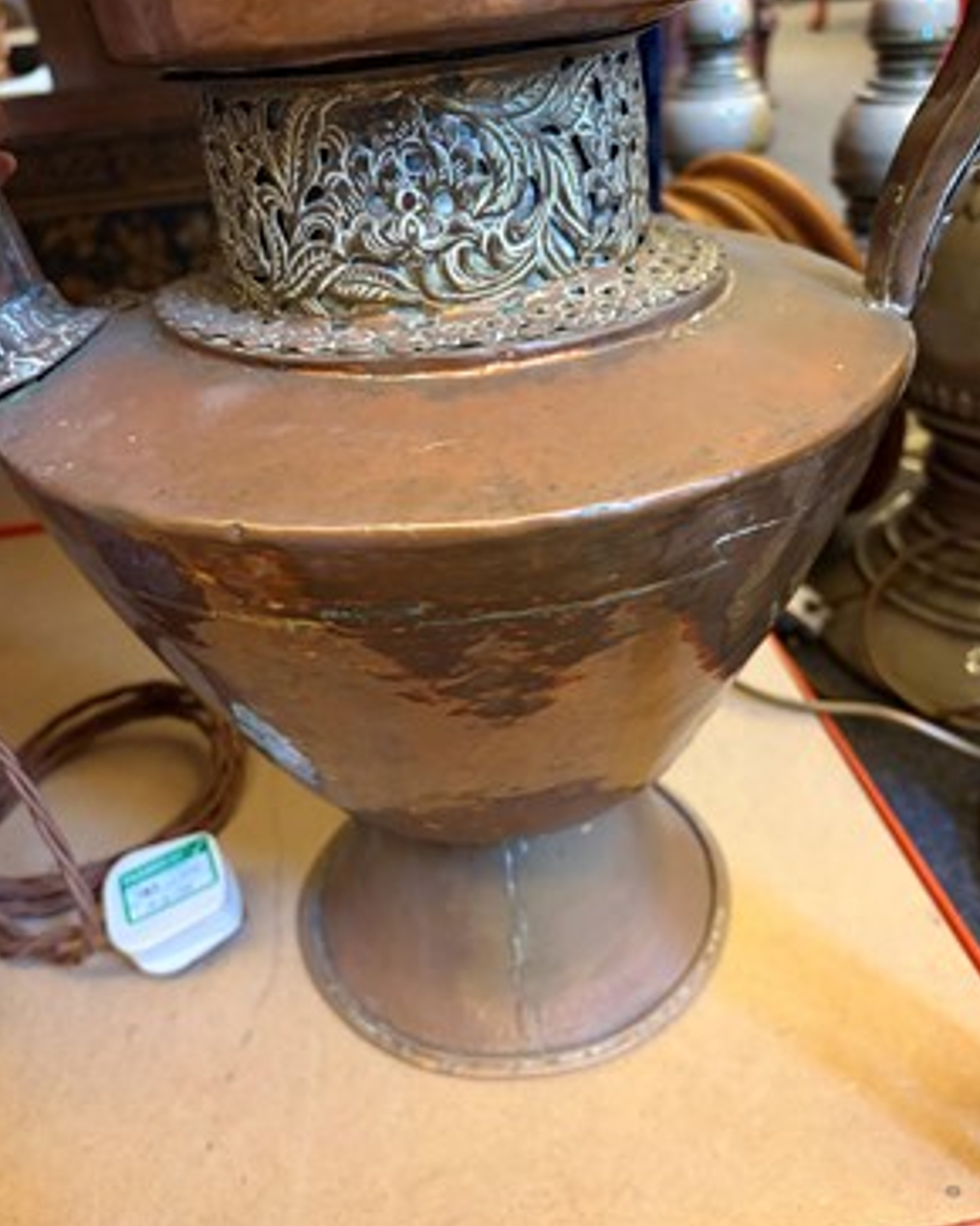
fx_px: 1016
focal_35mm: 28
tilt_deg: -33.0
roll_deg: +4.6
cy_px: 618
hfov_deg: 51.5
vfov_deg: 62.2
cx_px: 493
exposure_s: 1/50
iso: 500
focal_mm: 5.96
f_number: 1.6
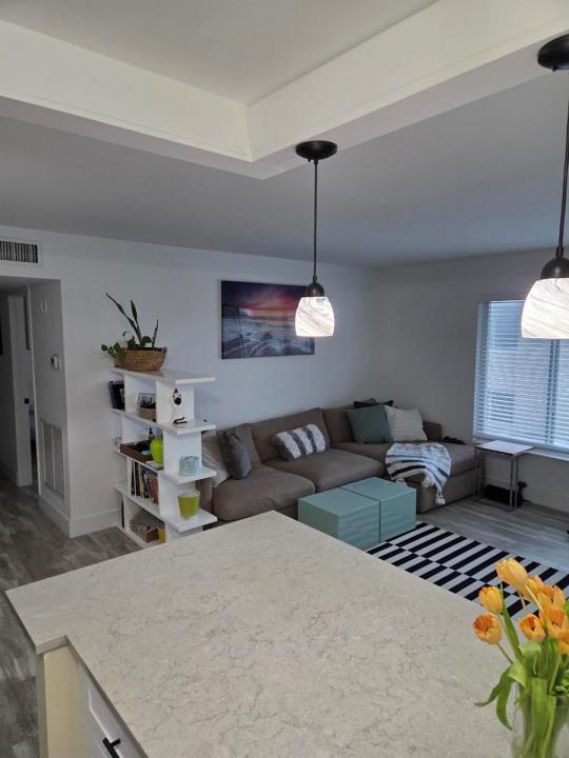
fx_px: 504
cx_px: 284
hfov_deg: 58.9
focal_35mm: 23
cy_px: 379
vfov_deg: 73.9
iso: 250
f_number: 1.8
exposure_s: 1/120
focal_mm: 5.4
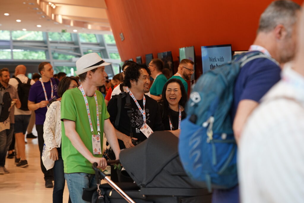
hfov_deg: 21.2
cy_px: 102
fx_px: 811
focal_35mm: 96
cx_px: 152
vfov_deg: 14.3
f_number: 5
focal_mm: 96
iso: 800
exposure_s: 1/100
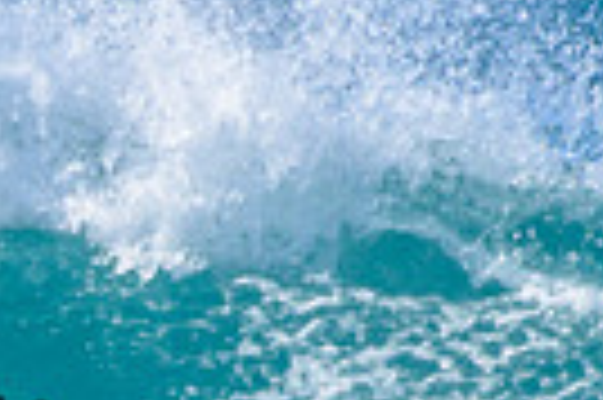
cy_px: 380
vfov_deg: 0.3
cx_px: -428
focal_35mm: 4342
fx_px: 72639
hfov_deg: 0.5
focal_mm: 1000
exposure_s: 1/2000
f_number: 11
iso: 1100
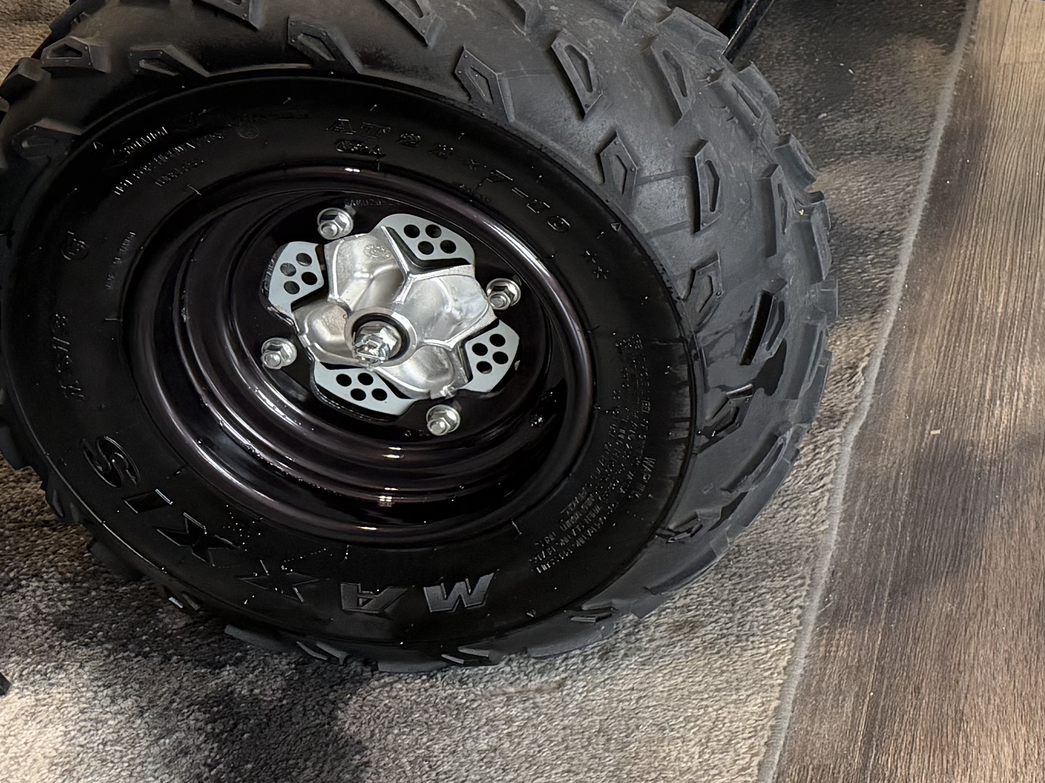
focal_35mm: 71
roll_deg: -1.4
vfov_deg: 19.5
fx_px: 2143
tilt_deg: -24.2
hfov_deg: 23.5
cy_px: -162
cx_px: 1428
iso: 200
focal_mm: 6.76
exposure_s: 1/120
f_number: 1.78
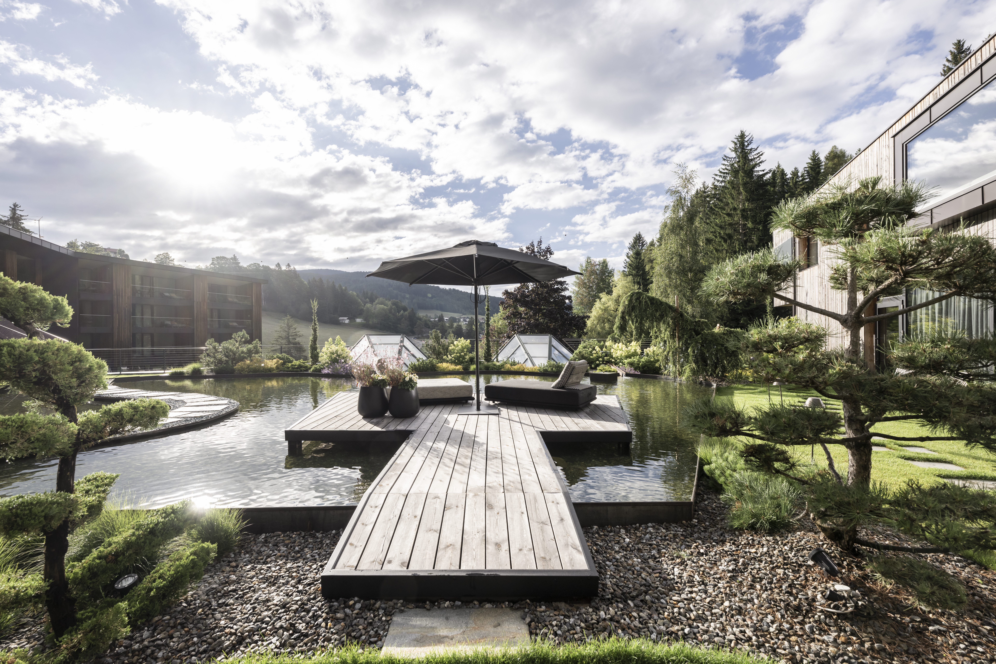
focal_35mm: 15
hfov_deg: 100.4
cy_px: 332
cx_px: 498
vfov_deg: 77.3
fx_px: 415
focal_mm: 15
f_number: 7.1
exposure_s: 1/640
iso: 250
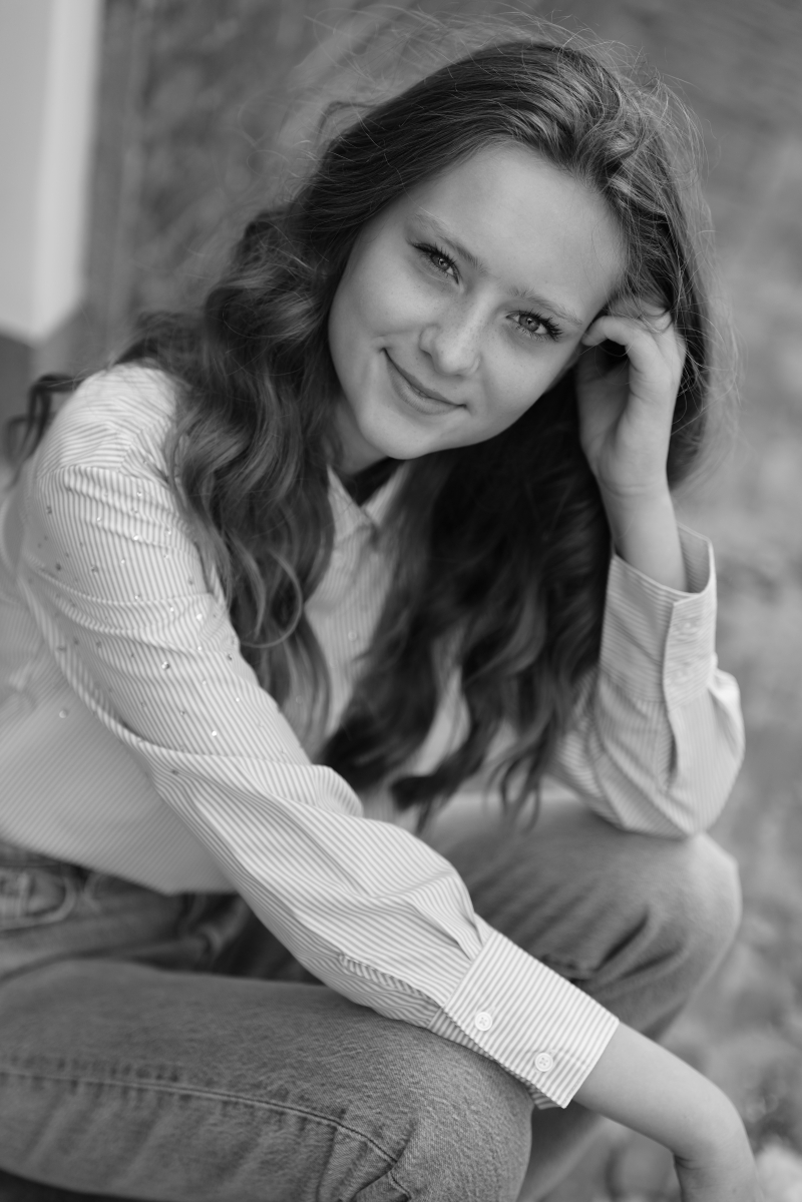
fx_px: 2138
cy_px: 601
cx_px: 401
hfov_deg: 21.2
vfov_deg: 31.4
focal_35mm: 64
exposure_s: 1/1600
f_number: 2
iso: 320
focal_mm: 64
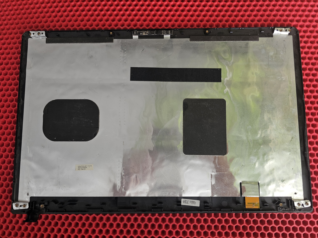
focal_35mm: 23
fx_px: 211
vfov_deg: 58.9
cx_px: 159
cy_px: 119
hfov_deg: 73.9
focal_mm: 6.3
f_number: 1.7
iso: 40
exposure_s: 1/100
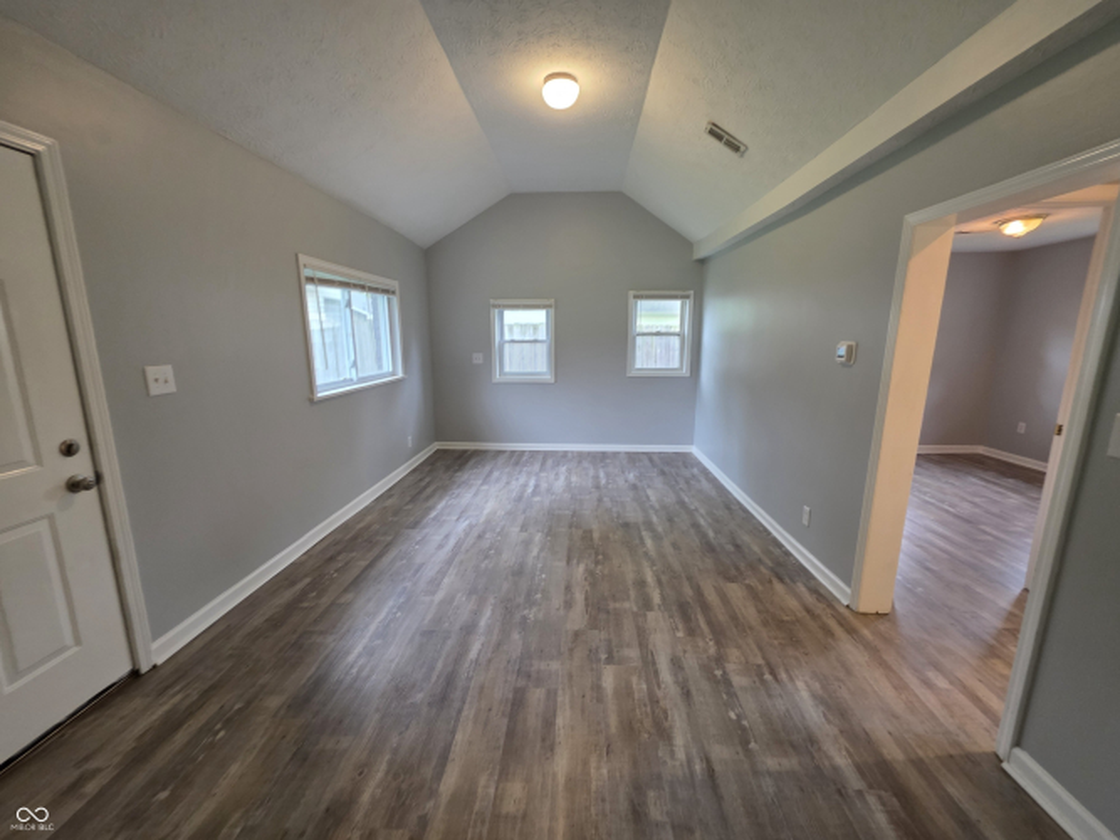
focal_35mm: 13
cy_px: 420
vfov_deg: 89.9
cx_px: 560
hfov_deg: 106.2
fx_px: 421
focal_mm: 2.2
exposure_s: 1/60
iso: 200
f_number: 1.9
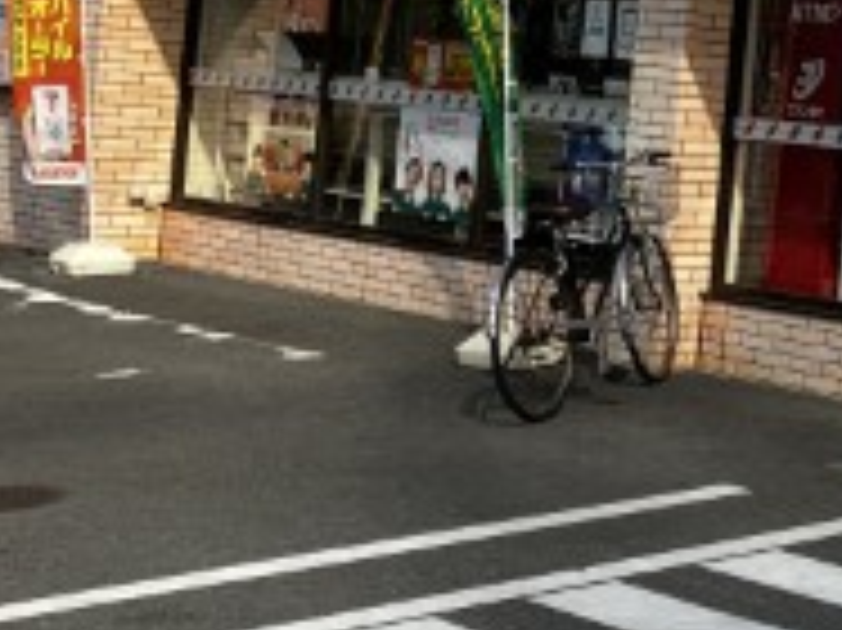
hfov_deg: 18.2
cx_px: 1256
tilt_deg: +3.0
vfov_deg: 15.2
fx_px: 2334
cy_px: 68
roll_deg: -4.6
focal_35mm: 96
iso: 32
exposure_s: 1/1799
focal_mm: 3.99
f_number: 1.8
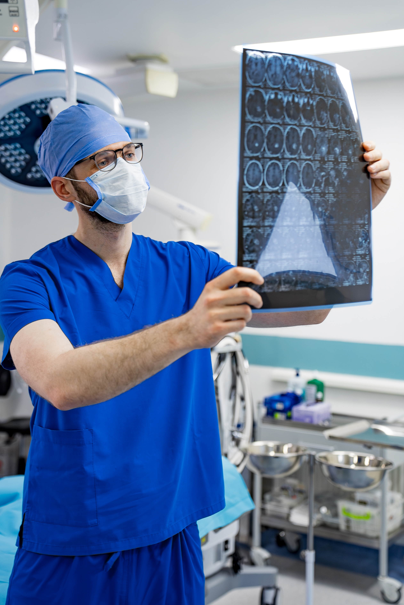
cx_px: 186
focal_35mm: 56
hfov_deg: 24.2
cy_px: 271
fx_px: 941
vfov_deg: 35.6
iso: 800
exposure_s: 1/200
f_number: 2.8
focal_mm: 50
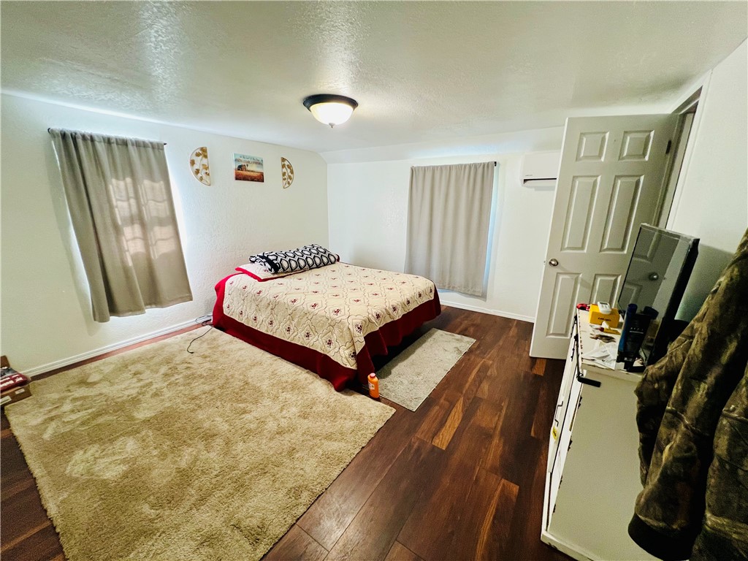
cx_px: 374
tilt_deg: -15.9
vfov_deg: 89.9
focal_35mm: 13
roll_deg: +0.5
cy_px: 280
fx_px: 281
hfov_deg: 106.2
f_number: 1.8
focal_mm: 1.57
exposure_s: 1/60
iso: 200
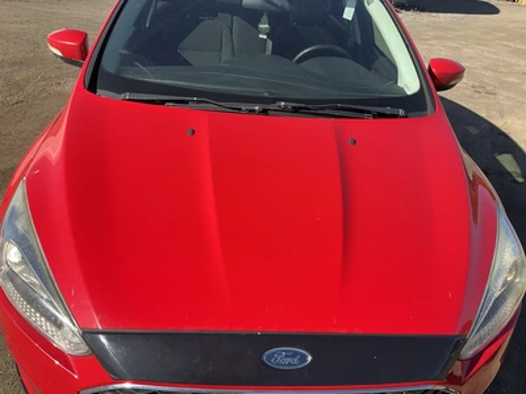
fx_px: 441
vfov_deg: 48.2
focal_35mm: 29
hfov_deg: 61.7
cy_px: 197
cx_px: 263
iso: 25
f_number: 1.8
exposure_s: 1/997
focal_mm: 3
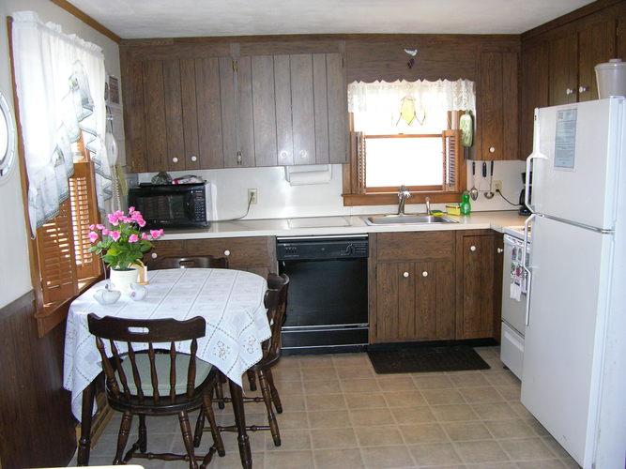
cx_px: 313
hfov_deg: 52.6
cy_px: 234
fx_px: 633
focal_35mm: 35
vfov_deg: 40.7
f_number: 2.8
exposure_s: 1/60.1
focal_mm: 8.9
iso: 200
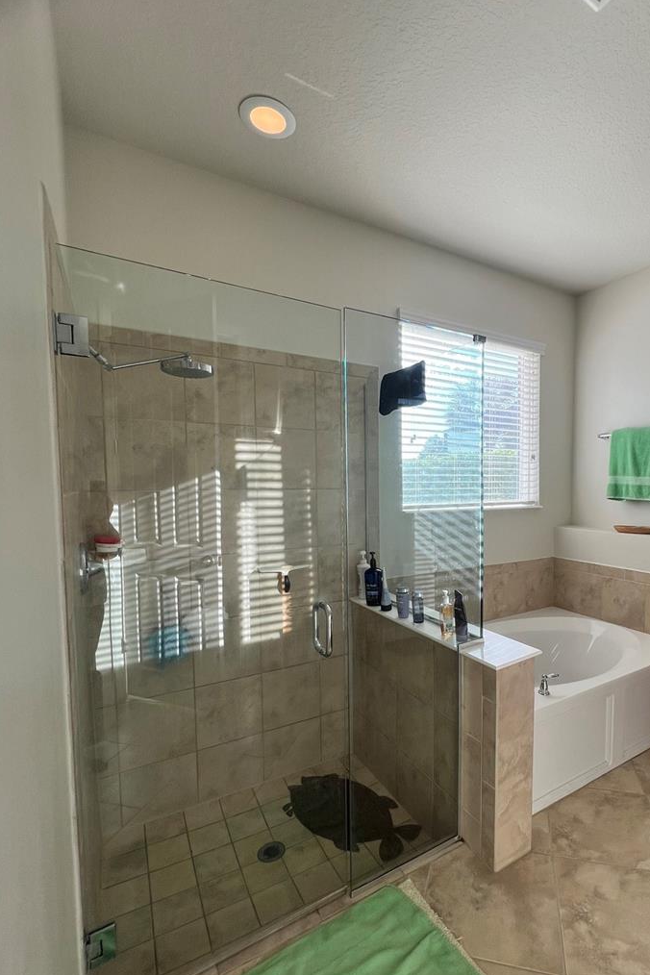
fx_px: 433
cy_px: 512
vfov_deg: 96.7
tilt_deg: -3.2
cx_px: 412
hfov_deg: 72.3
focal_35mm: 16
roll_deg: +1.0
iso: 32
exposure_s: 1/166
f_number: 1.8
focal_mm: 1.57
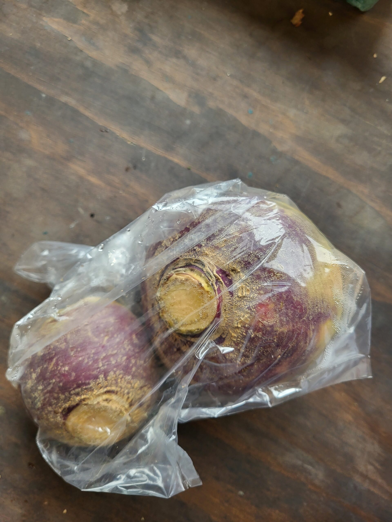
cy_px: 261
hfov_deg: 53.1
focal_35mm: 26
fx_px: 393
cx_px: 196
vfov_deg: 67.3
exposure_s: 1/120
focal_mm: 5.4
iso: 125
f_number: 1.8
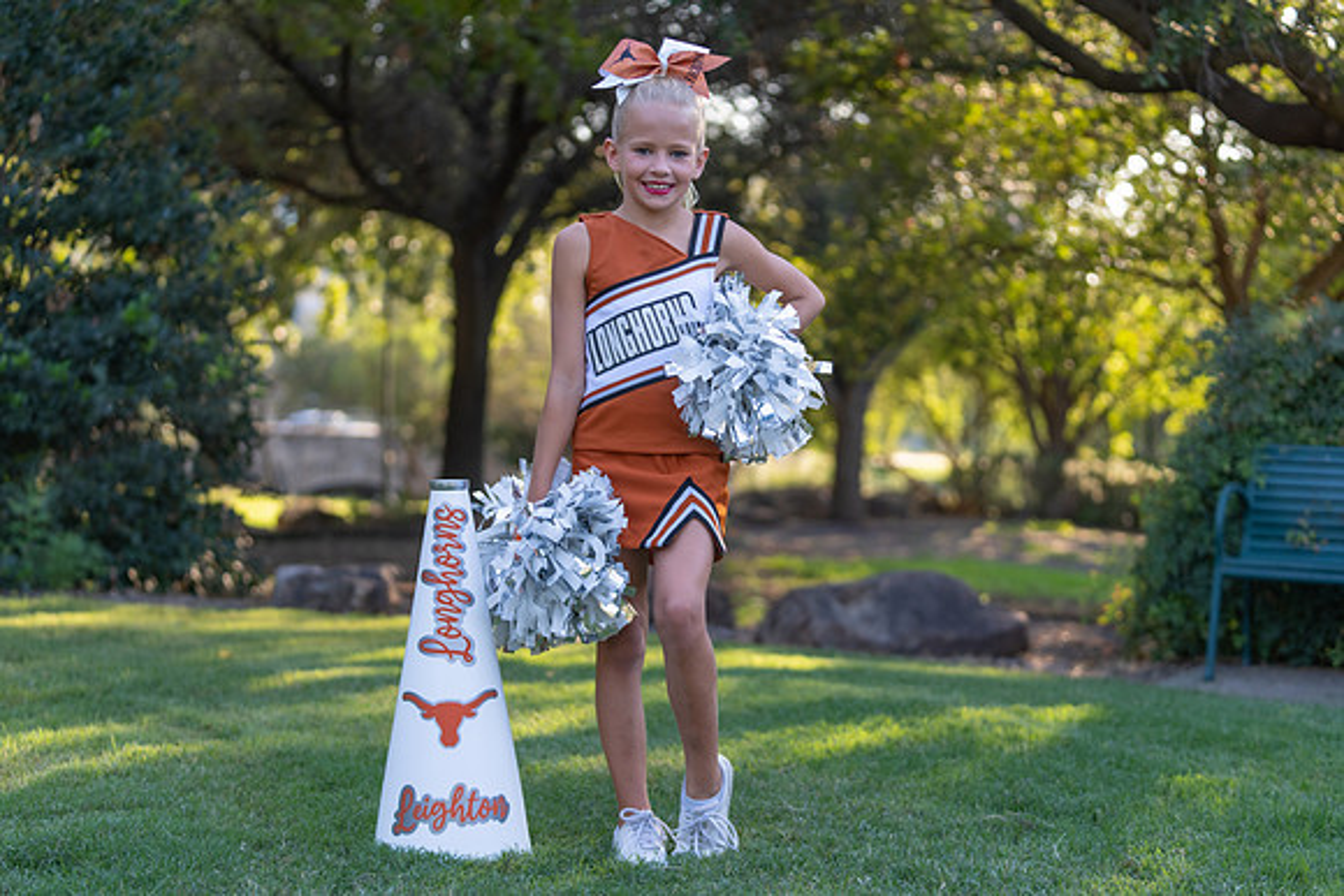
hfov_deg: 28.2
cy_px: 448
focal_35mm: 72
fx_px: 2676
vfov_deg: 19.0
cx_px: 672
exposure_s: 1/320
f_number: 2.8
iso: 200
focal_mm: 70
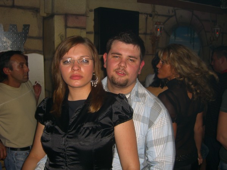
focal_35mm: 38
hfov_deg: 49.0
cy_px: 85
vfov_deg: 37.7
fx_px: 249
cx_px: 114
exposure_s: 1/60
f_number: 2.8
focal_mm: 7.9
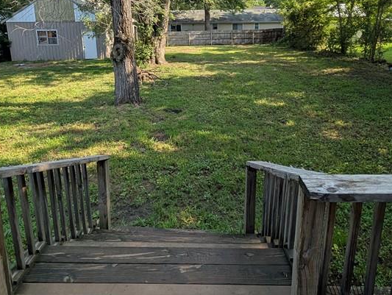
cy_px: 85
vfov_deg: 56.9
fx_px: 261
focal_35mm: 23
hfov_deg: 73.9
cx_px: 200
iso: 48
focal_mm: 2.02
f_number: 1.7
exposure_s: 1/1582
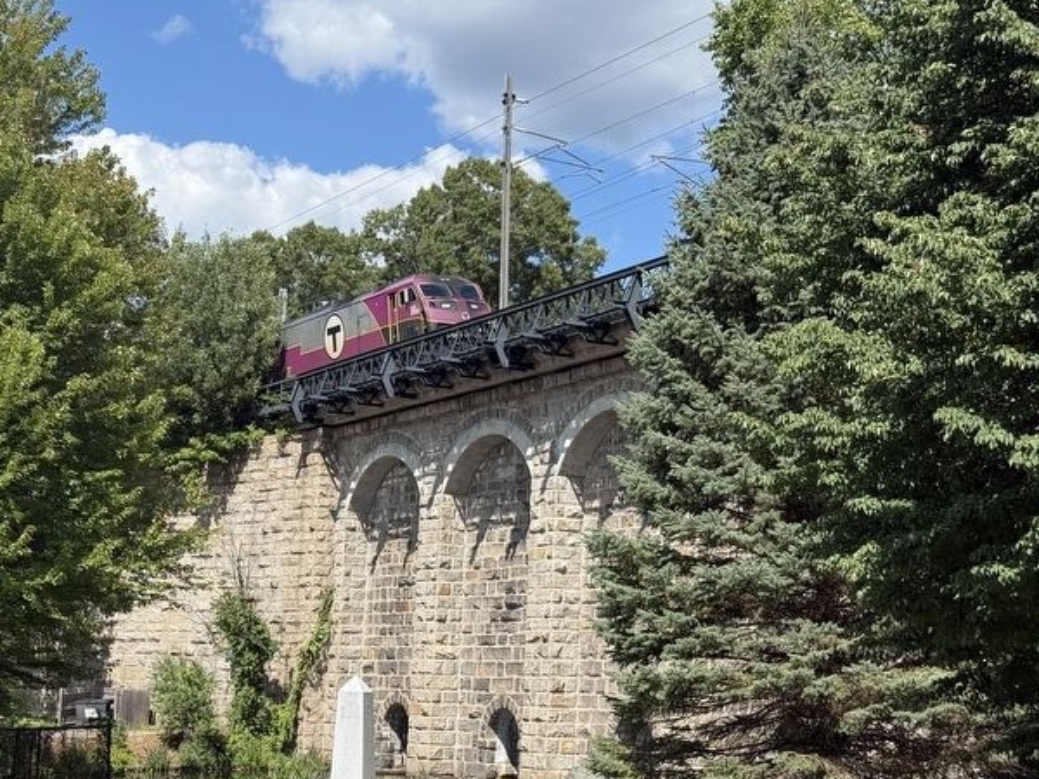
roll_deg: -1.7
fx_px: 1921
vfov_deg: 22.9
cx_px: 395
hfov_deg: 30.2
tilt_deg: +7.6
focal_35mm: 64
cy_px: 440
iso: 64
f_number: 1.78
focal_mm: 6.76
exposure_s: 1/3534
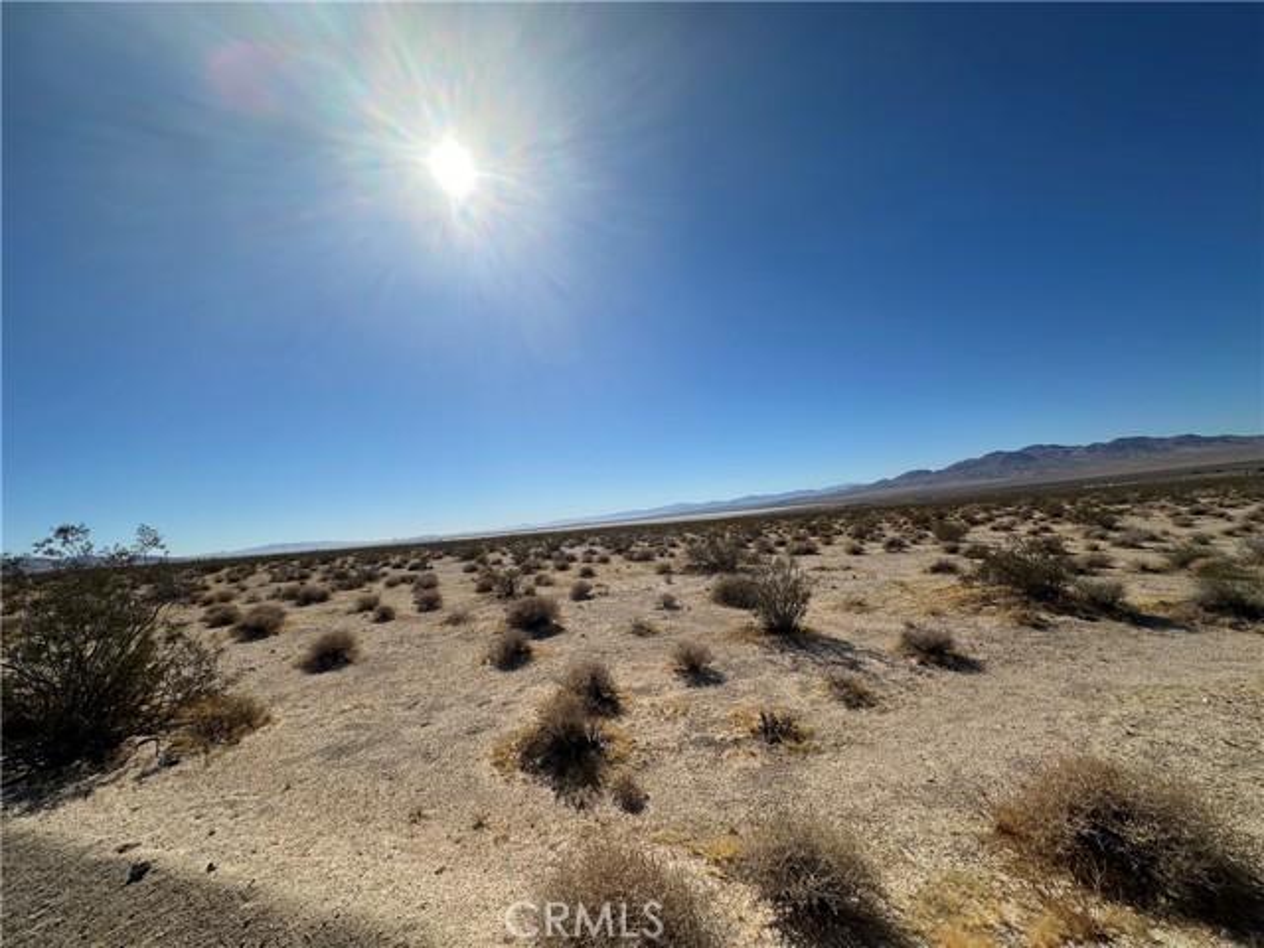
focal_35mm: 14
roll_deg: +5.7
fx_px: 511
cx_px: 632
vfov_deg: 85.7
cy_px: 474
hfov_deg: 102.1
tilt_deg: +4.7
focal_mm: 2.22
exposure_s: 1/5291
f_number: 2.2
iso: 50
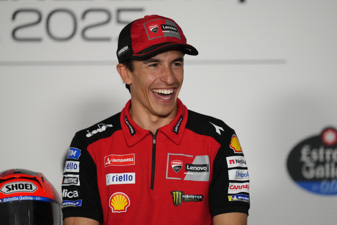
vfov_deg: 3.4
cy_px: 112
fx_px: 3744
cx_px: 168
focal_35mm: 400
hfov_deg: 5.2
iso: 3200
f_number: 2.8
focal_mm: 400
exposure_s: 1/1000
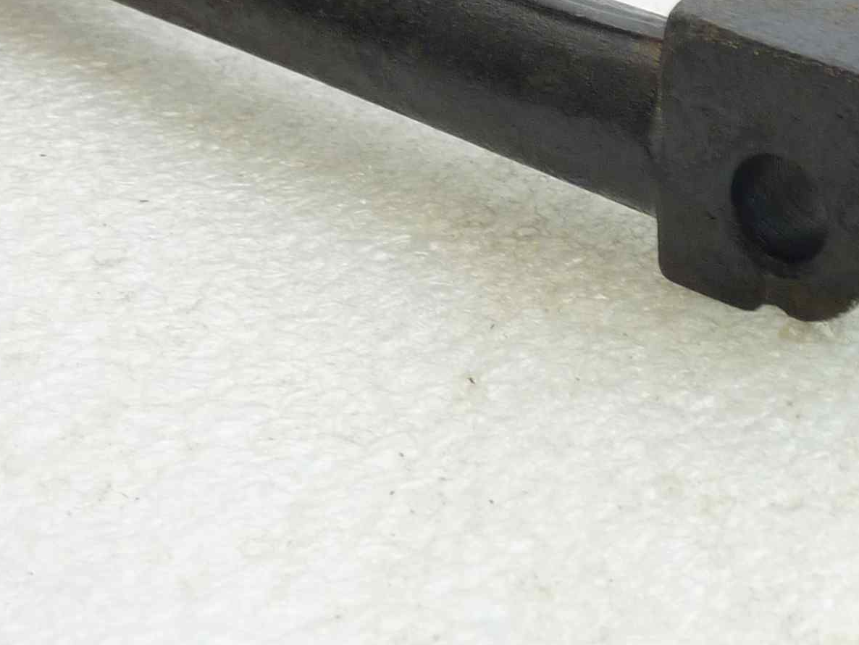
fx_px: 2035
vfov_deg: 17.8
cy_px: 89
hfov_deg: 23.5
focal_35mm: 82
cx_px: 661
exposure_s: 1/20
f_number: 3.3
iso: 80
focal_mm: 4.4
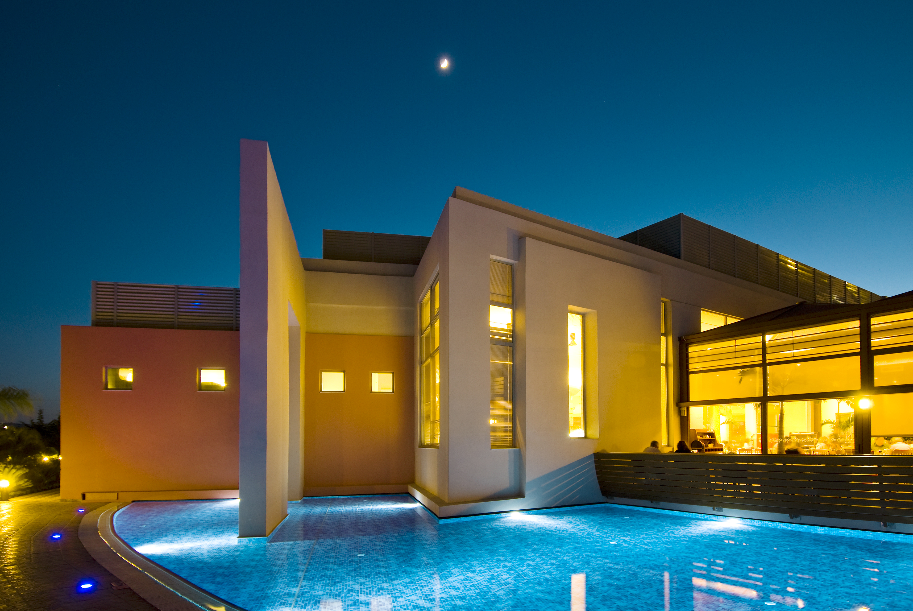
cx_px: 456
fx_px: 457
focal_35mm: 18
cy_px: 306
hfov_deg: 89.9
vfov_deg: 67.5
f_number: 4.8
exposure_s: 10
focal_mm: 12
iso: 100
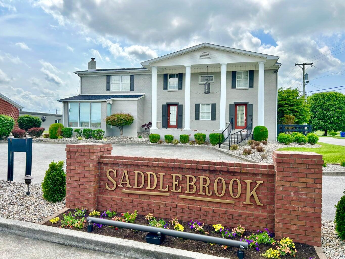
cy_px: 130
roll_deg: -0.6
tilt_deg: +0.0
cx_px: 172
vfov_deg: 53.1
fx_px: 259
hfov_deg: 67.3
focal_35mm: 26
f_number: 1.5
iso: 50
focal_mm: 5.7
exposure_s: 1/3831
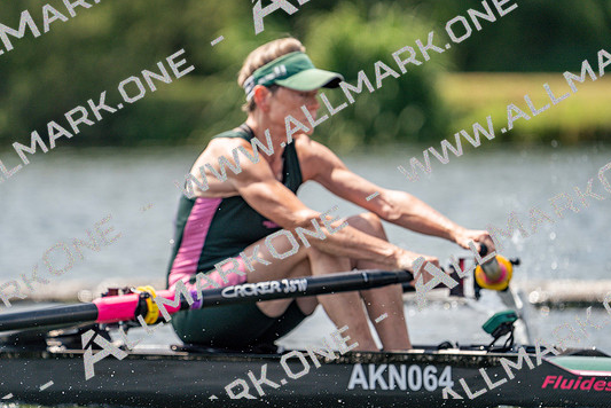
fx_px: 8558
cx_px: 314
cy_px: 202
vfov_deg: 2.7
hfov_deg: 4.1
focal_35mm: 504
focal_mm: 463
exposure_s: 1/1600
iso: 320
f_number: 6.3
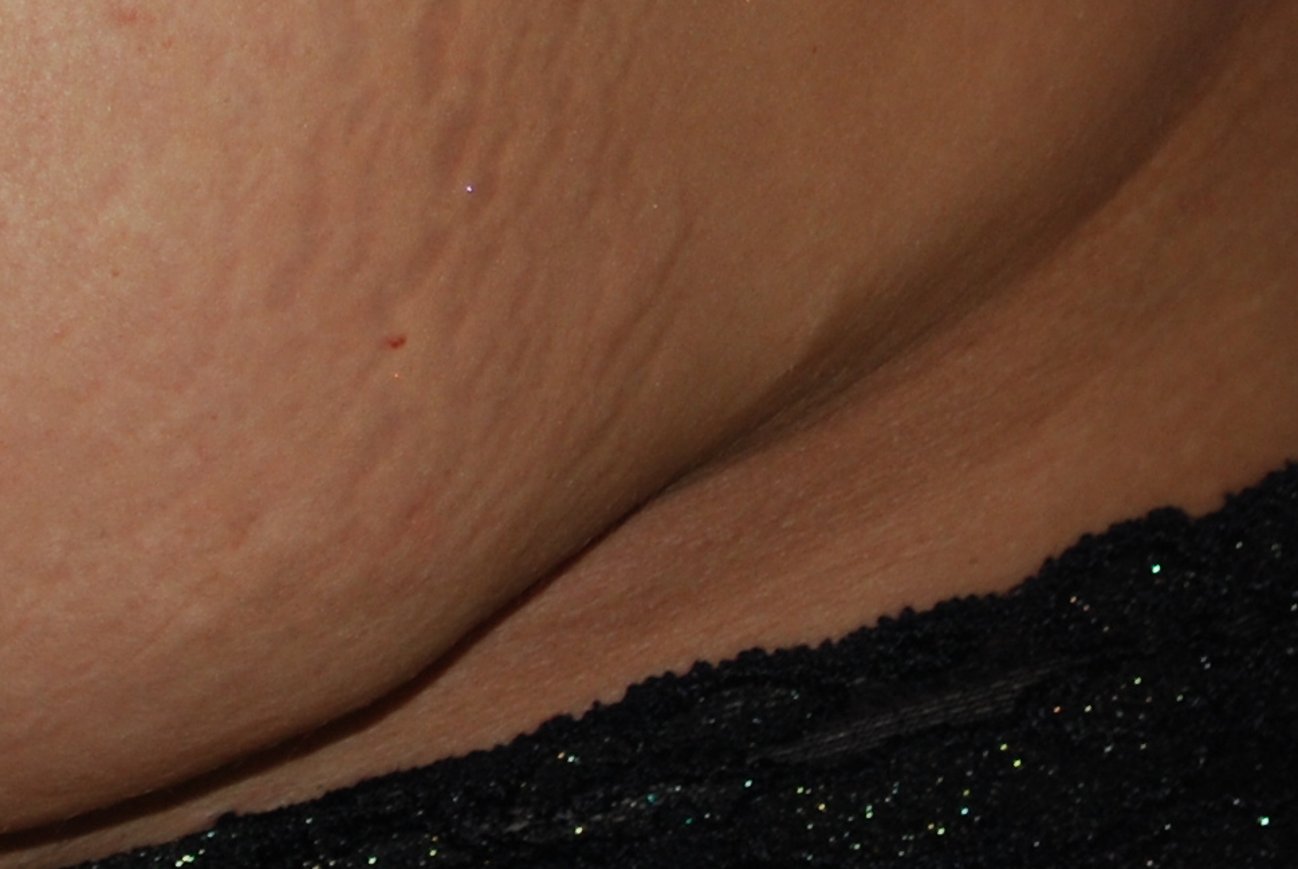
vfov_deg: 4.6
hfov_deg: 6.8
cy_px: -496
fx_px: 10830
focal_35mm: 300
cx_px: -492
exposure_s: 1/60
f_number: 5.6
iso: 200
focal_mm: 50
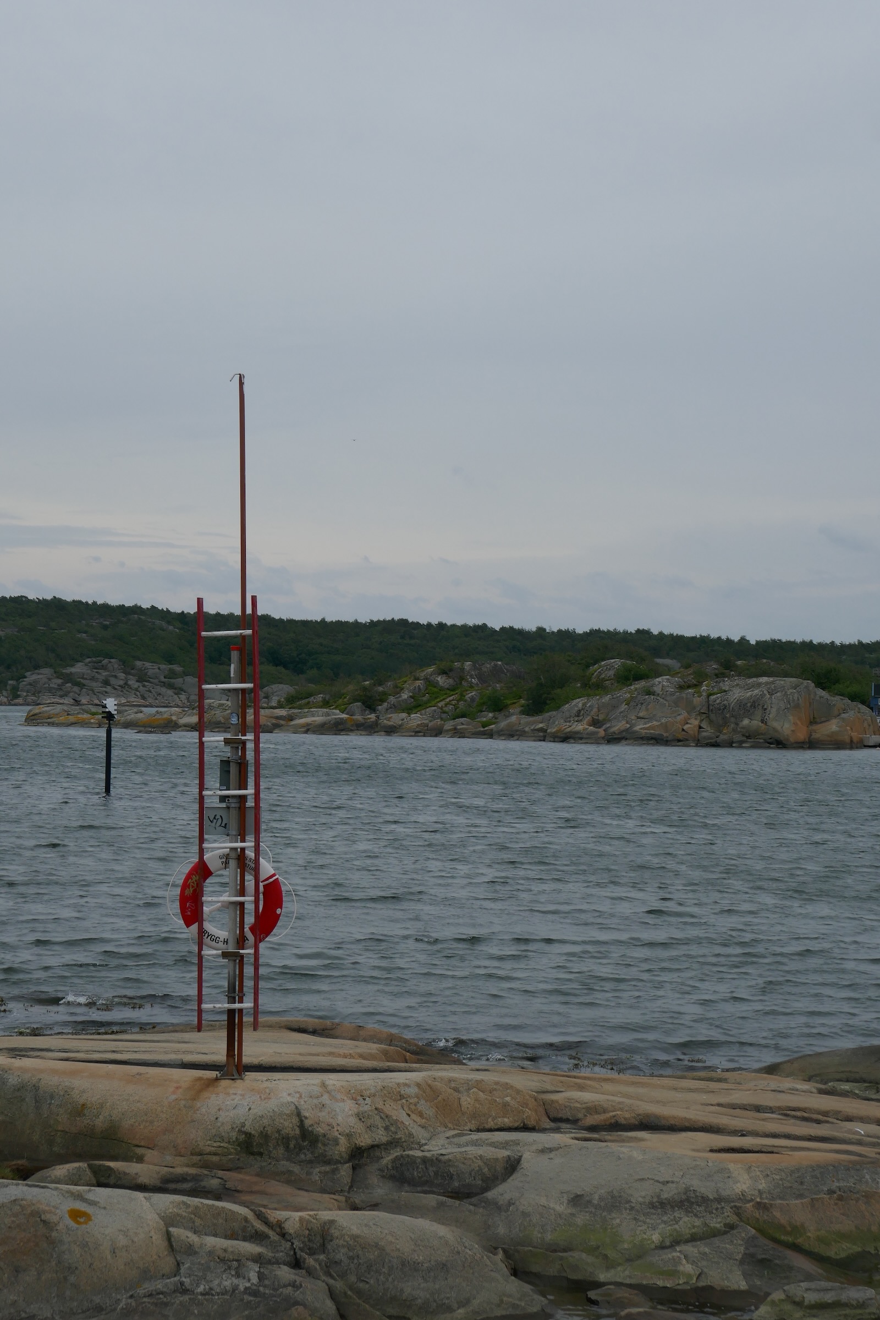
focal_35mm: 67
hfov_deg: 20.3
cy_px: 660
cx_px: 440
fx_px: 2456
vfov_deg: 30.1
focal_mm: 24.3
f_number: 8
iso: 200
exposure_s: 1/640
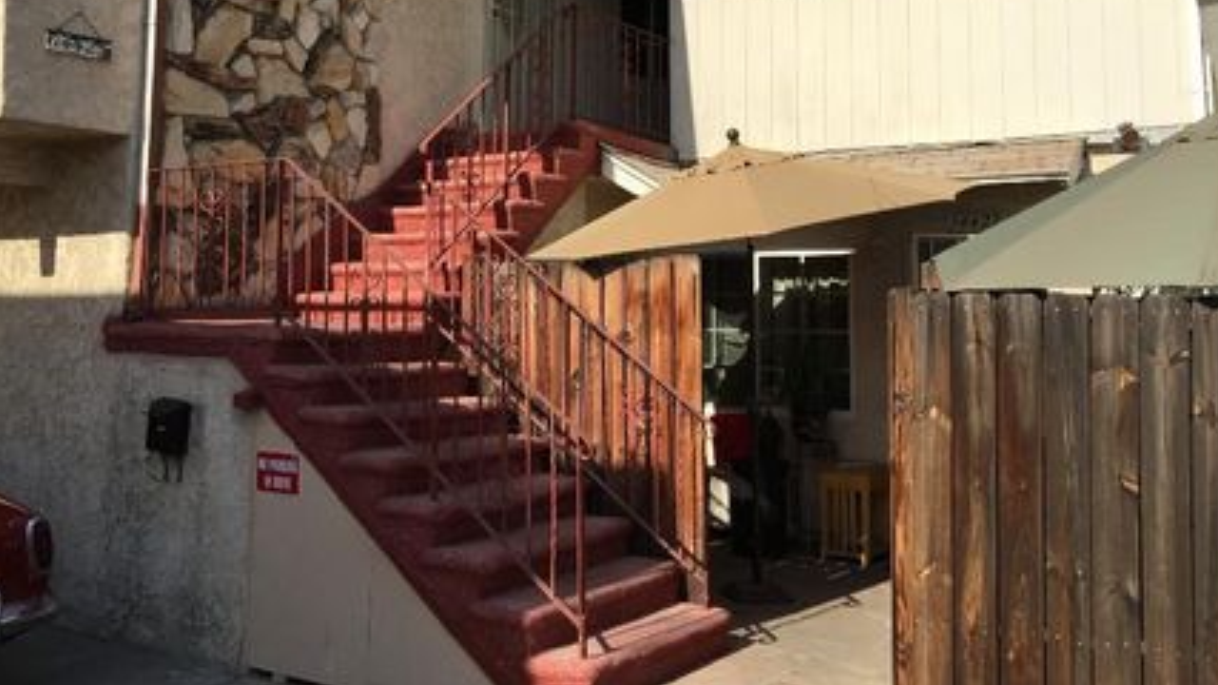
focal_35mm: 37
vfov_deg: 31.7
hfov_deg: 54.0
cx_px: 559
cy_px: 218
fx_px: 1195
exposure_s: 1/2083
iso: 32
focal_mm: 4.15
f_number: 2.2
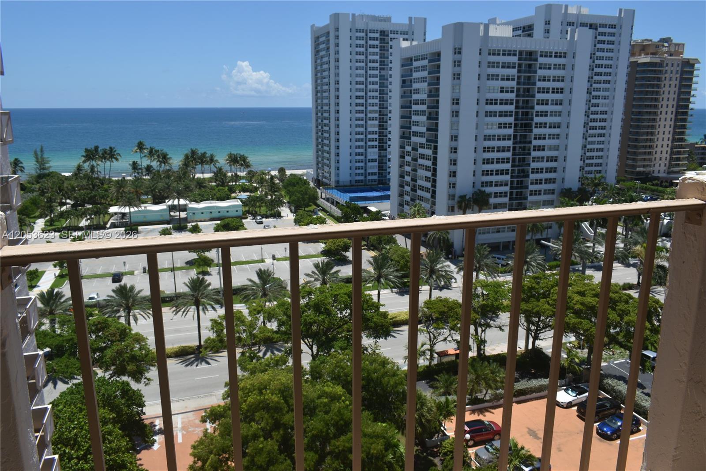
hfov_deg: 67.4
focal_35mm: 27
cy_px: 236
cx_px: 353
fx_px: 529
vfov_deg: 47.9
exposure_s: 1/320
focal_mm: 18
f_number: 9
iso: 100
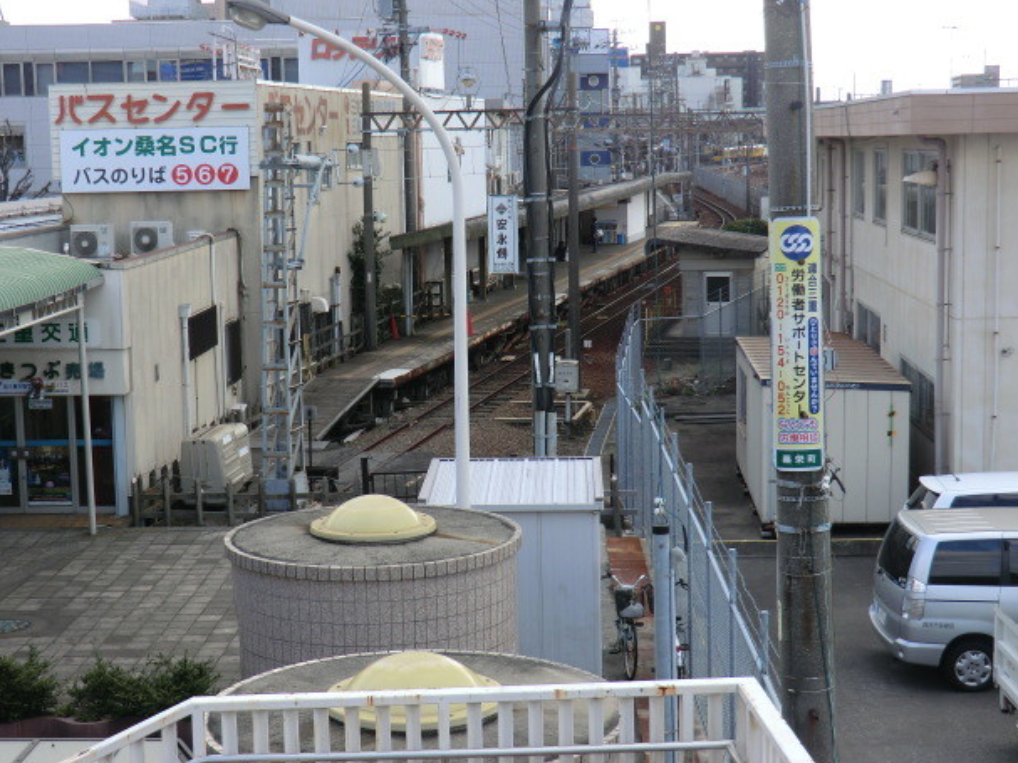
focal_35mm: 58
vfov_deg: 25.2
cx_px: 493
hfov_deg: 33.2
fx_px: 1705
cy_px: 364
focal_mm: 9.8
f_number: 4.2
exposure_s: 1/125
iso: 64
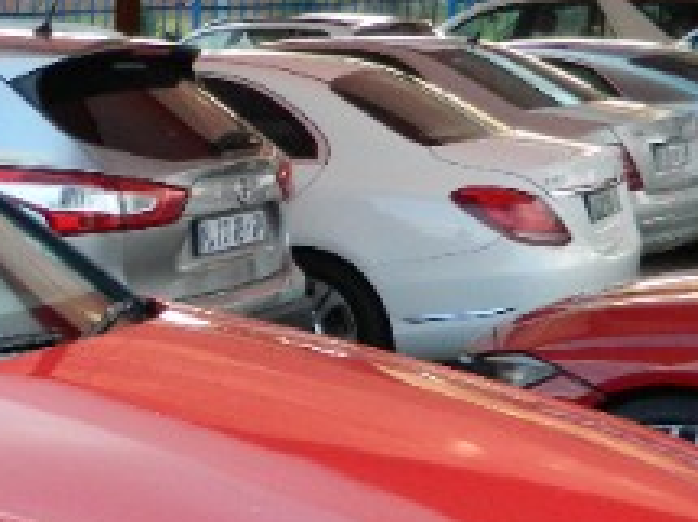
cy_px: 580
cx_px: -260
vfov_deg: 15.4
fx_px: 1874
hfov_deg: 19.2
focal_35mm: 93
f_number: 3.1
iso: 250
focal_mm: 4.5
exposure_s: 1/250
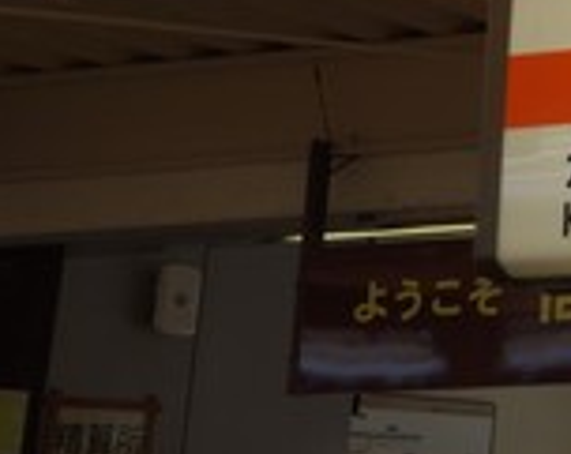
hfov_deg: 14.2
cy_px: -36
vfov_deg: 13.6
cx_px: 1183
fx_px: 1872
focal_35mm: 111
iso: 125
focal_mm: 10.4
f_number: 5.6
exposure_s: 1/125
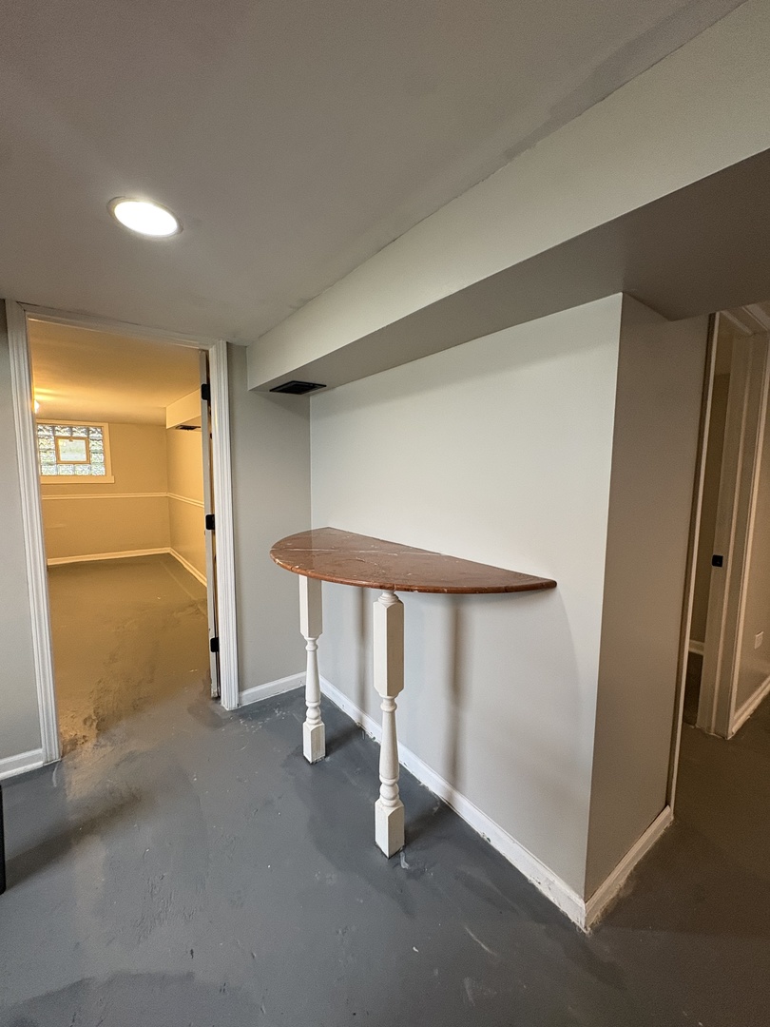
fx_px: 415
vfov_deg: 102.1
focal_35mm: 14
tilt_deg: -5.5
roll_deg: -0.4
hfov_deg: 85.7
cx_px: 385
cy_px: 514
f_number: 2.2
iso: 250
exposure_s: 1/60
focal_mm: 2.22
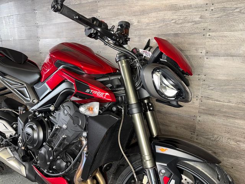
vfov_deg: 56.8
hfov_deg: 71.6
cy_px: 92
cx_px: 122
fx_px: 170
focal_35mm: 24
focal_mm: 6.76
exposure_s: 1/22
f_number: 1.78
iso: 80
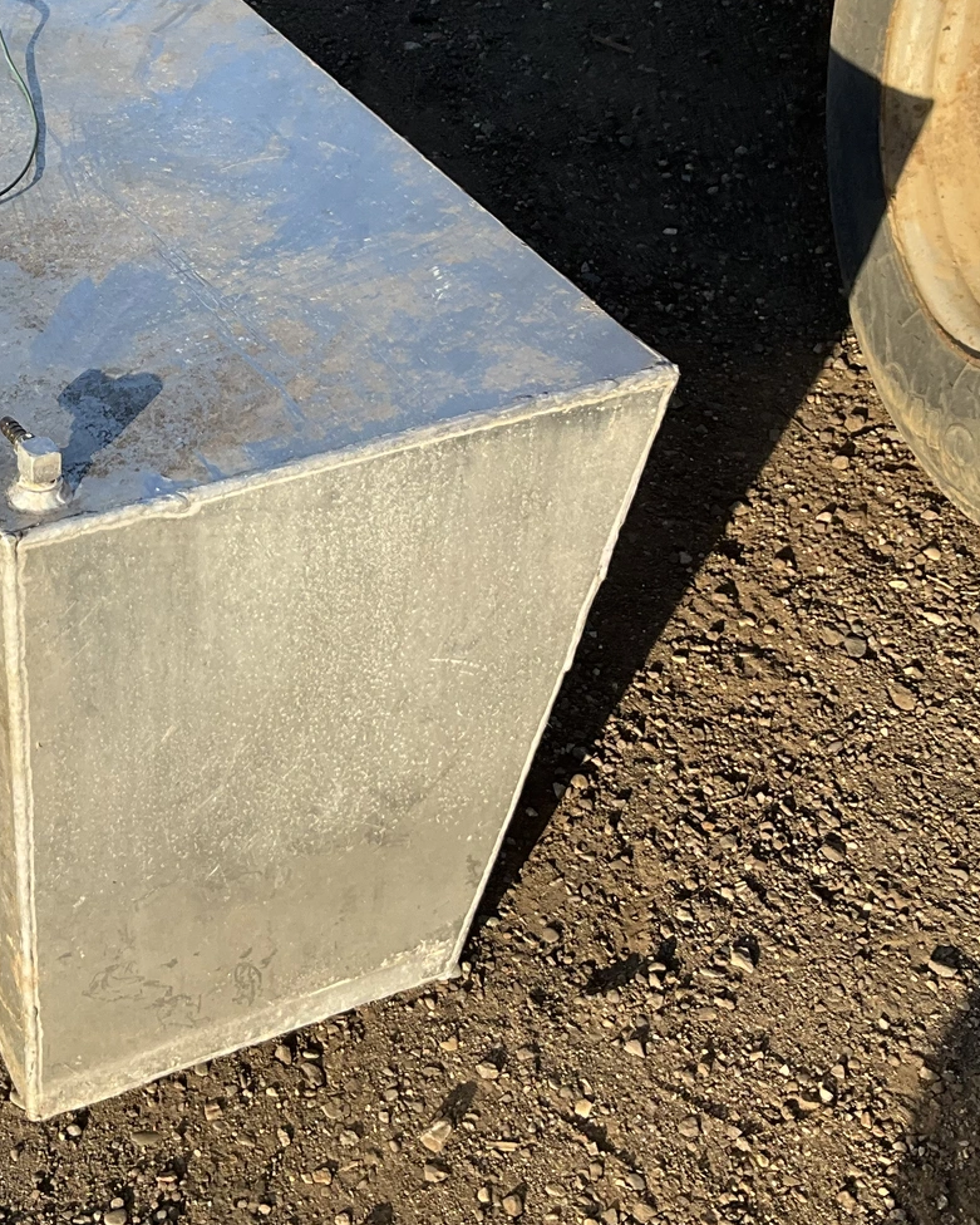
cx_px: 80
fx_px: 2102
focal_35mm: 58
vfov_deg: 31.9
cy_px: 311
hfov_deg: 25.4
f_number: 1.8
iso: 25
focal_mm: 3
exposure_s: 1/691
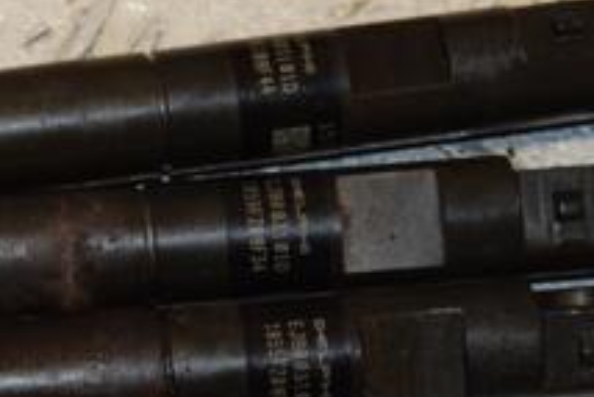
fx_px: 4573
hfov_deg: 7.4
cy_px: 305
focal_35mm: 277
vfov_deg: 5.0
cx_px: 294
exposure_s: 1/200
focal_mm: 66
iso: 800
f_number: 7.1
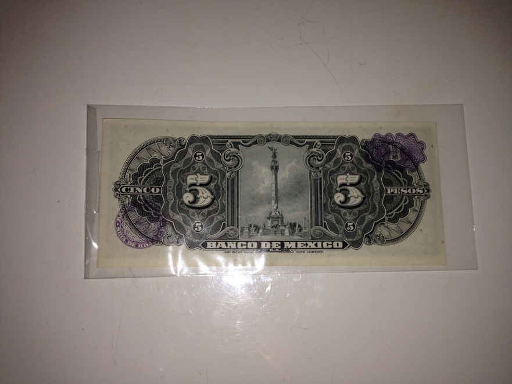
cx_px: 256
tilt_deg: -81.7
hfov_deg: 55.3
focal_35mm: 33
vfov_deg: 43.0
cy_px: 192
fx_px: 488
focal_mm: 4.12
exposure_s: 1/177
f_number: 2.4
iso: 50
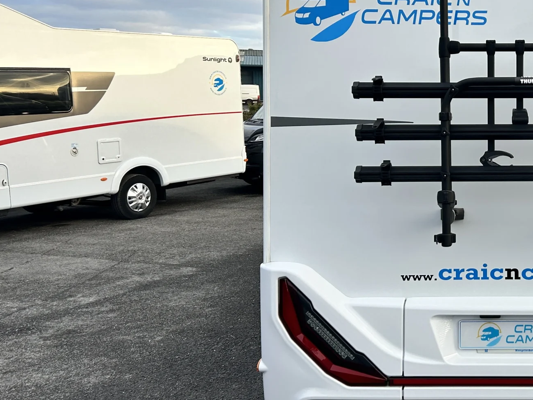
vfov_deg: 28.4
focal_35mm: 51
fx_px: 785
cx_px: 507
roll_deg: -0.3
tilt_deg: -3.3
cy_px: 143
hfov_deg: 34.7
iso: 50
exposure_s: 1/448
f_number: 1.5
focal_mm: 5.7
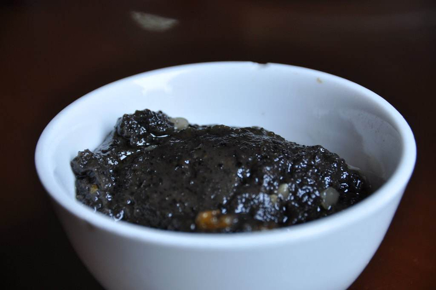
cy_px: 145
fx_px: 1905
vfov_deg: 8.7
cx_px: 218
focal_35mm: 158
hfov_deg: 13.1
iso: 200
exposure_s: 1/60
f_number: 5.3
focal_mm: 105
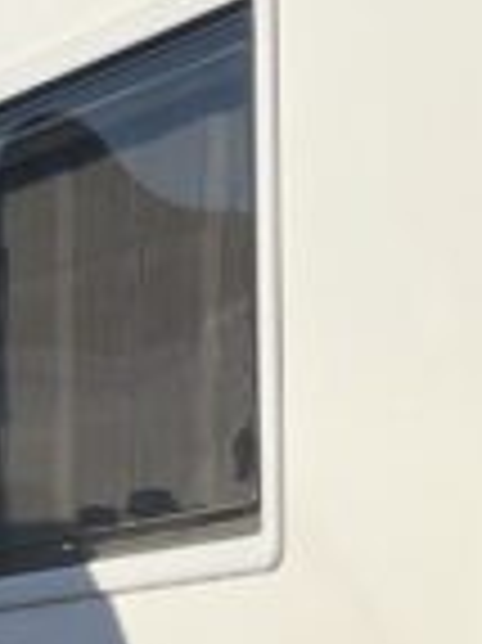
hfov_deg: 7.8
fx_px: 3458
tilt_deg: -3.4
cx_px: 712
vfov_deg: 10.3
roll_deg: -1.7
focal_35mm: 186
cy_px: 968
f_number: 1.6
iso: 50
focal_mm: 5.1
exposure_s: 1/6494
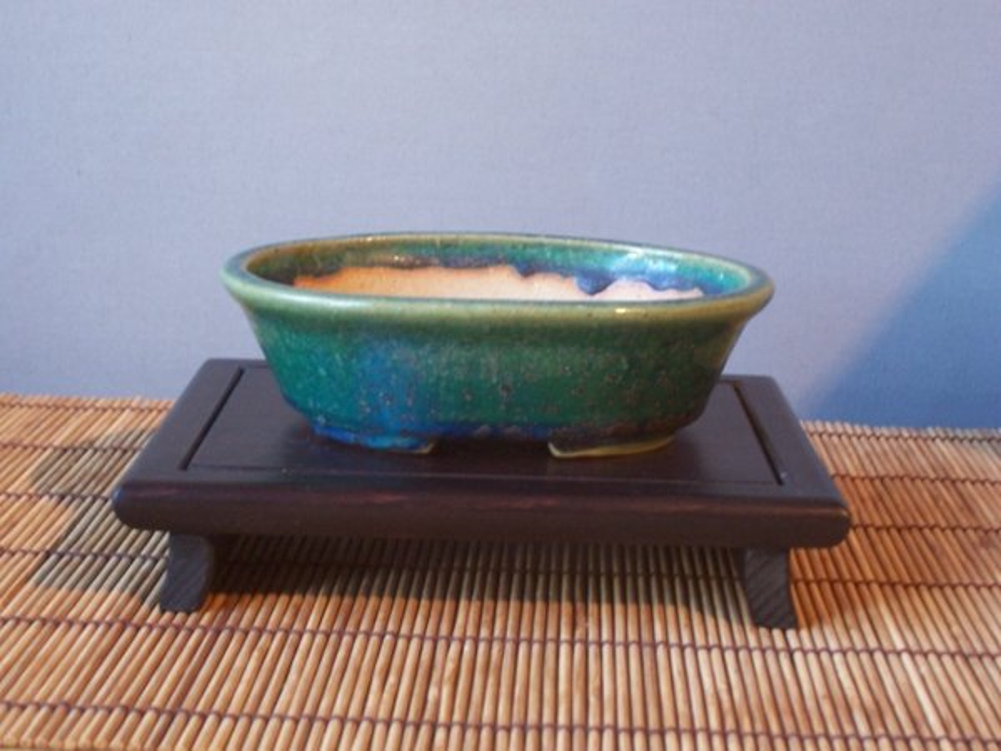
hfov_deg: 29.4
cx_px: 500
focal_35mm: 66
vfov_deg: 22.3
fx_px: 1909
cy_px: 376
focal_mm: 10.8
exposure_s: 1/10
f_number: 4
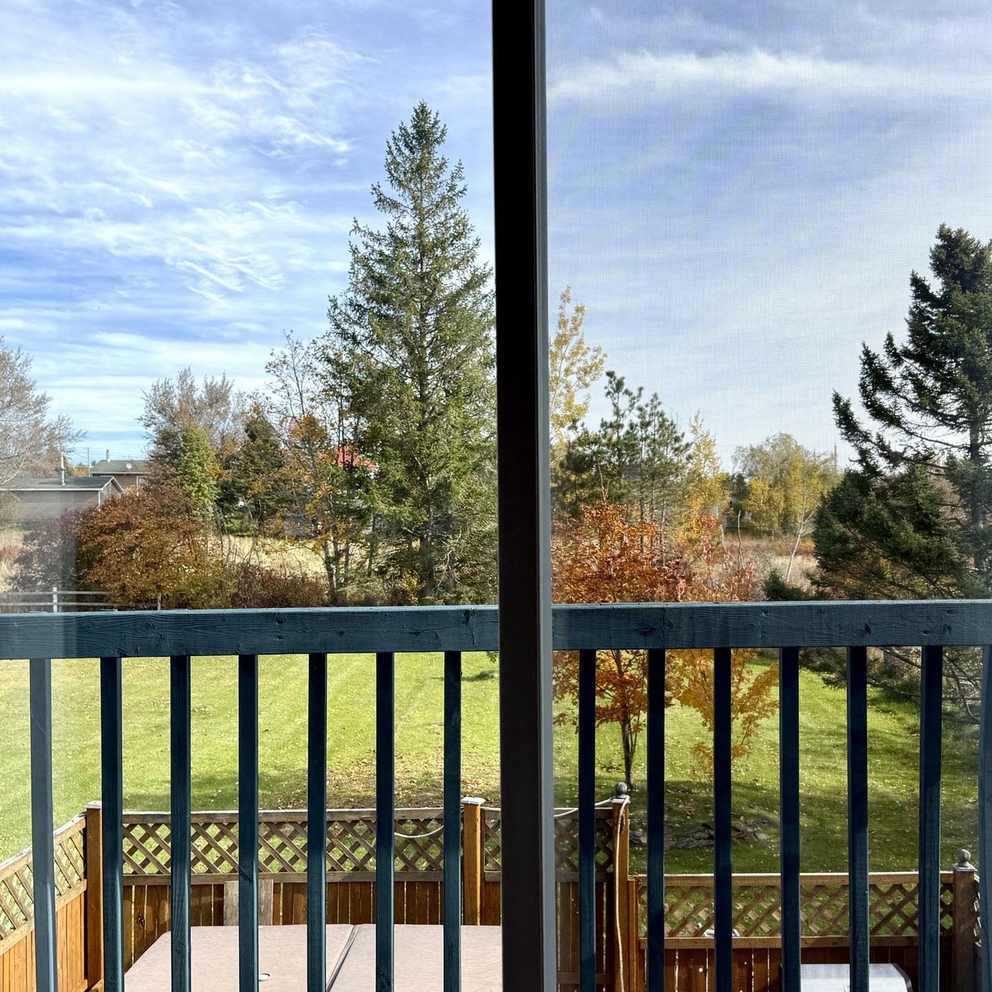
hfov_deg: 46.0
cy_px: 572
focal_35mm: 36
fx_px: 1167
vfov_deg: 45.9
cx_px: 513
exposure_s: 1/2703
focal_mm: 6.76
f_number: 1.78
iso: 80
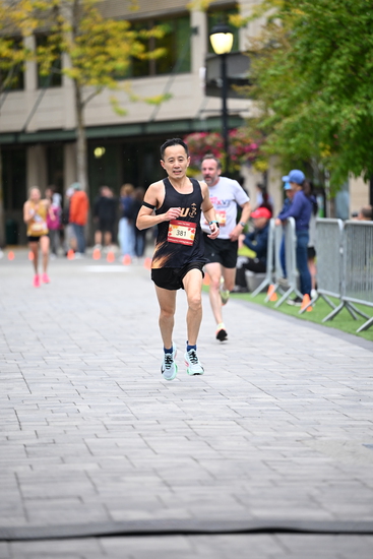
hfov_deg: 7.9
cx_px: 186
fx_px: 2718
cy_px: 280
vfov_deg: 11.7
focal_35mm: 175
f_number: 2.8
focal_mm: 175
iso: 1250
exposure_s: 1/1250
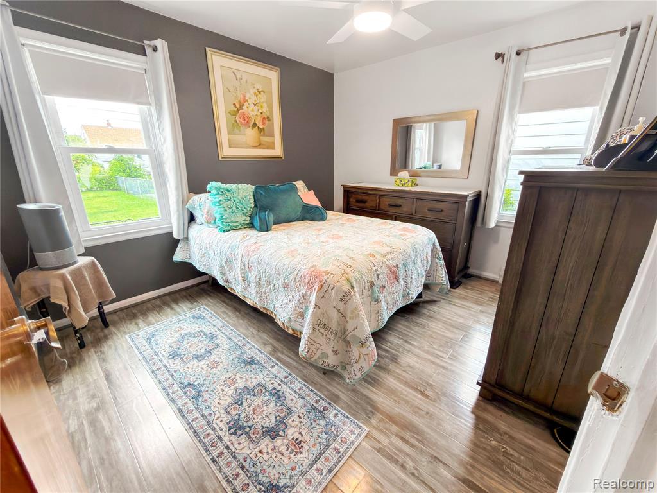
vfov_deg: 85.7
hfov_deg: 102.1
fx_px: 266
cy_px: 246
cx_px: 328
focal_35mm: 14
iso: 80
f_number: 2.2
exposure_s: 1/40
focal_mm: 2.22
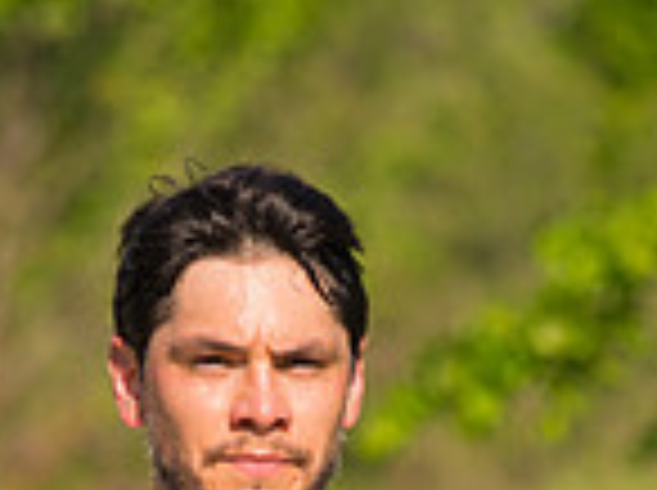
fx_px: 14496
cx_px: 410
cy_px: 690
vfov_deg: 1.9
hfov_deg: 2.6
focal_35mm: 765
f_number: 5.6
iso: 400
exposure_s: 1/2000
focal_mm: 200
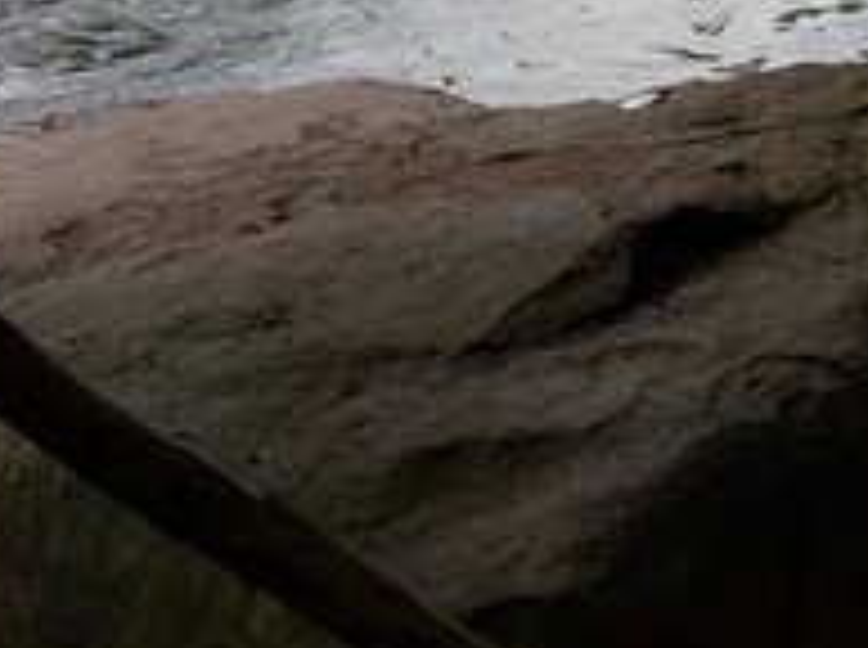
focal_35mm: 81
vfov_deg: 16.8
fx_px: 2027
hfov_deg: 24.2
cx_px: 418
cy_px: -252
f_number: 1.7
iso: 40
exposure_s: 1/635
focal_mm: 3.93
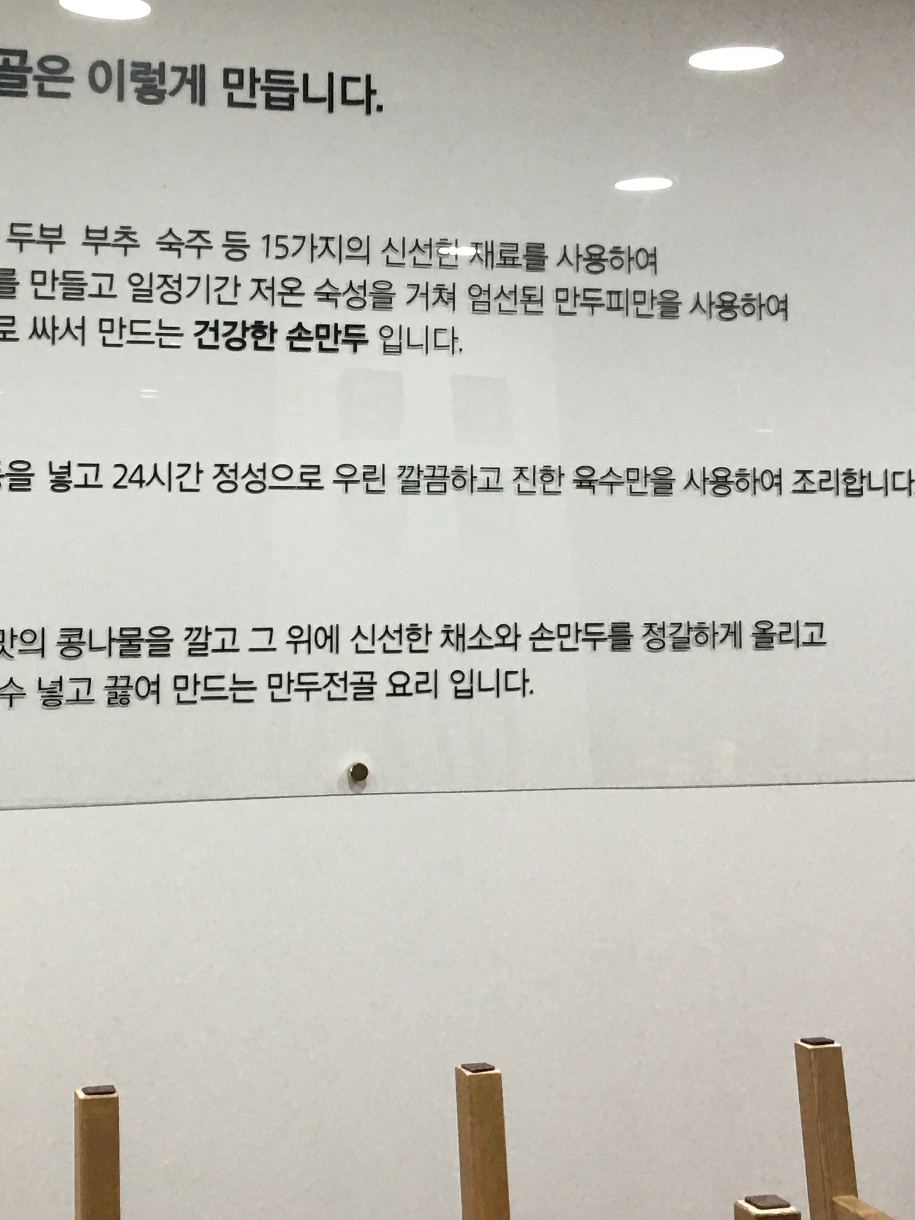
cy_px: 463
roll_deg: -1.2
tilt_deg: +3.7
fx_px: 2150
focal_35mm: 61
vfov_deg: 31.5
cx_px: 278
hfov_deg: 23.9
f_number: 2.2
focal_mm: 4.15
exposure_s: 1/30
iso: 40
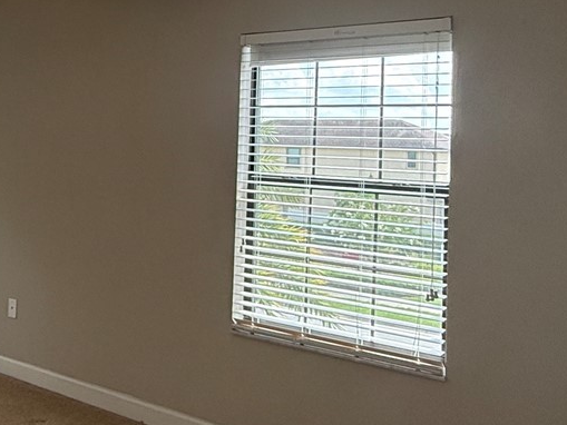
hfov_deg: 40.2
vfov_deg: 32.4
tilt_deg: +3.1
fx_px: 721
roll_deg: -3.1
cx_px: 74
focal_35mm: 44
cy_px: 122
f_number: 2.2
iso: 64
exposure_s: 1/128
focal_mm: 2.22
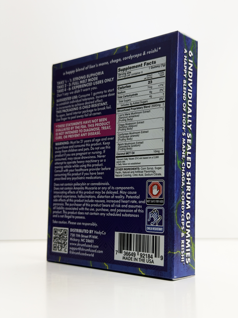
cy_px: 159
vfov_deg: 39.7
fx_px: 440
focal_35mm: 48
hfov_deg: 30.3
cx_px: 119
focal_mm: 6.76
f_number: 1.78
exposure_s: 1/224
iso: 50
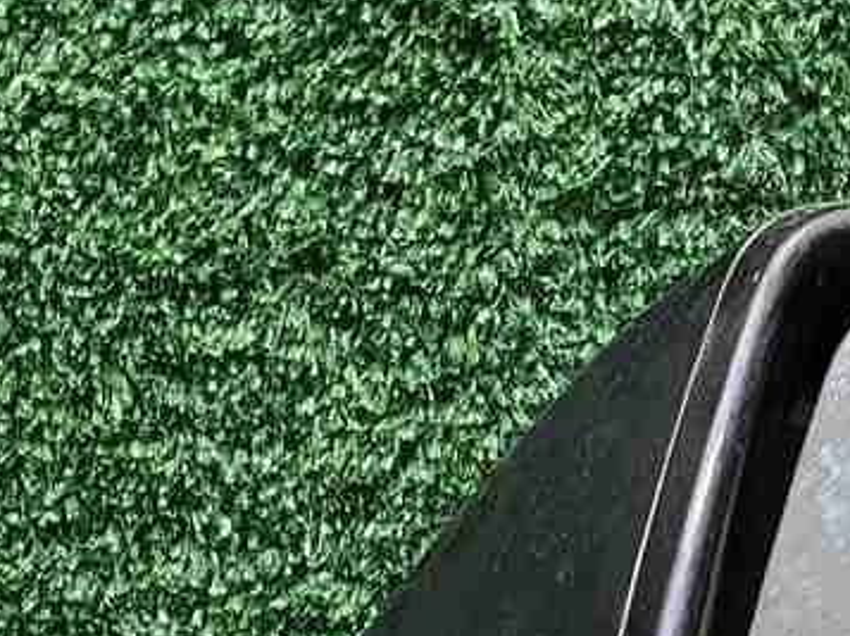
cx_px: 440
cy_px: 810
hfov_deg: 18.7
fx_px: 2576
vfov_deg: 13.6
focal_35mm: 105
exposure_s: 1/50
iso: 242
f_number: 1.8
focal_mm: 5.4
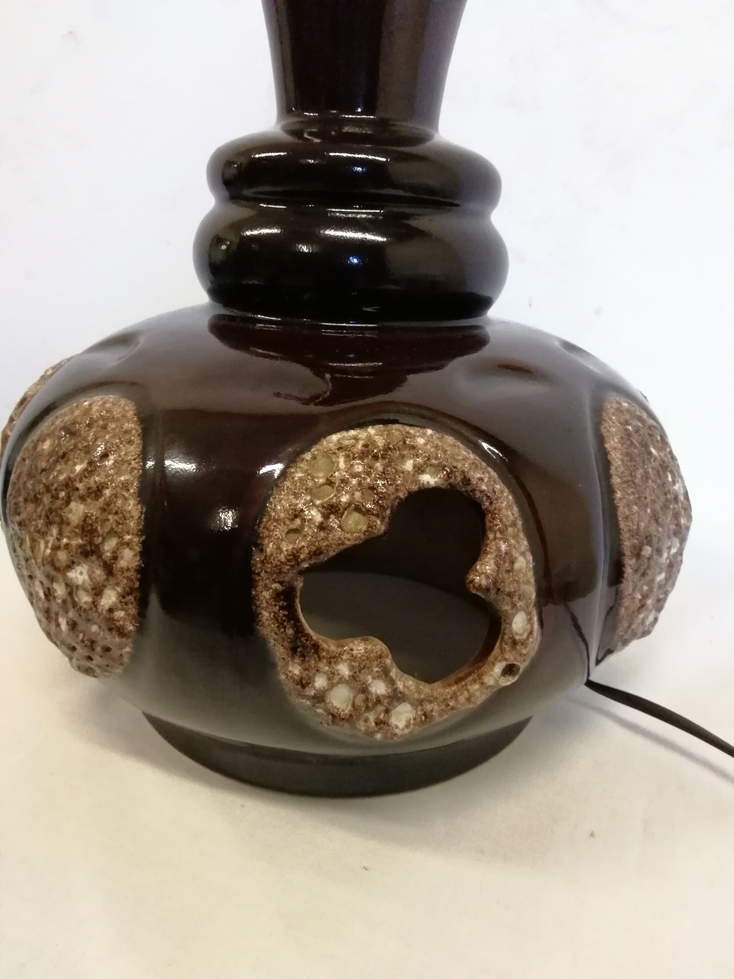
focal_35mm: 24
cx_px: 367
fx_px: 679
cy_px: 490
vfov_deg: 71.6
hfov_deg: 56.8
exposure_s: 1/100
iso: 200
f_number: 2.2
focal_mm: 2.38
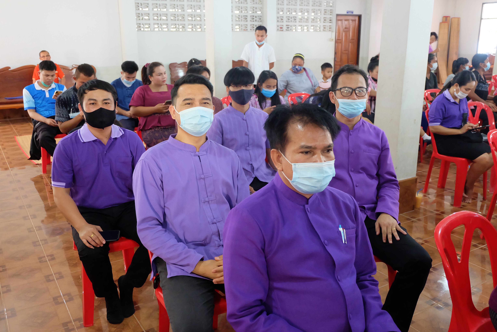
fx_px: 442
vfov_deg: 41.1
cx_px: 248
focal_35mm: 32
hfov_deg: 58.7
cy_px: 166
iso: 5000
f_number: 4
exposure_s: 1/70
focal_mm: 21.1
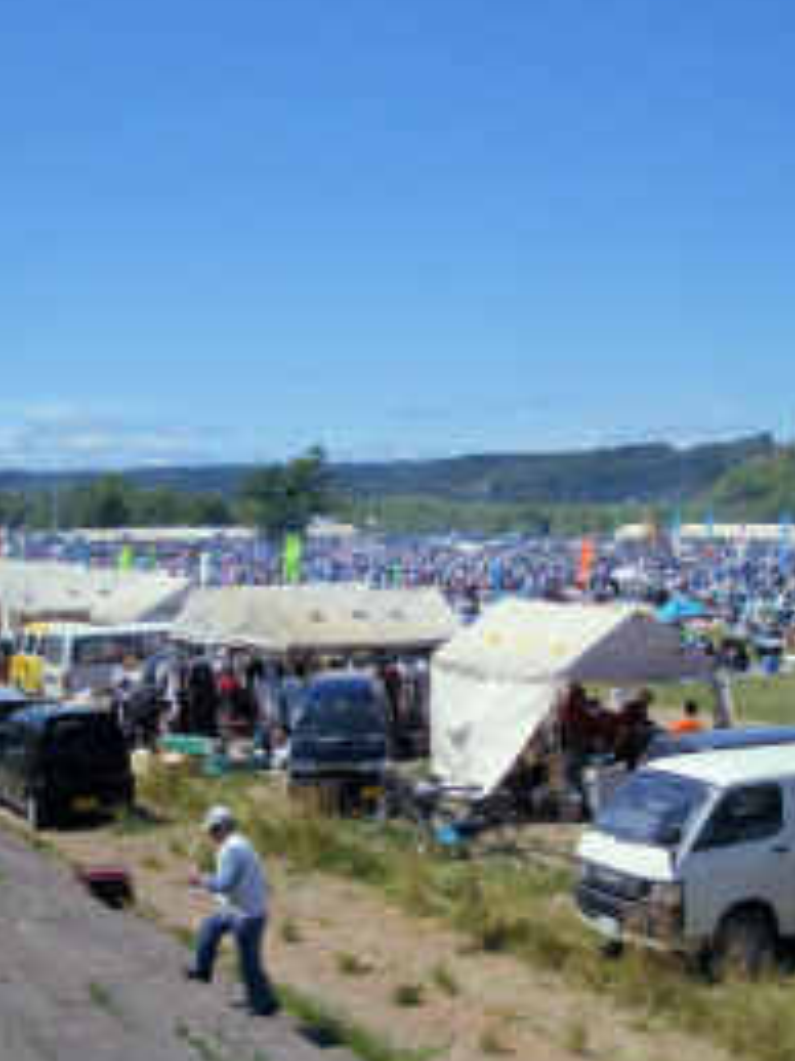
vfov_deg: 33.8
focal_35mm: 57
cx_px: 430
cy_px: 551
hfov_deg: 25.6
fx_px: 1747
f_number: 4.3
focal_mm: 5.8
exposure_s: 1/1600
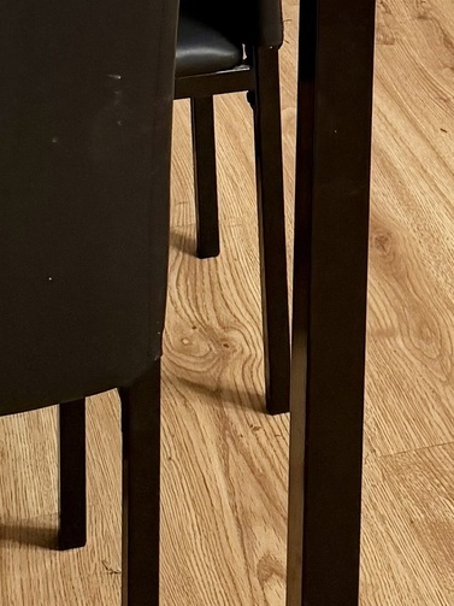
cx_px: 444
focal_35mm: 110
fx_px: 1924
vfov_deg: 15.1
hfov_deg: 13.3
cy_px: -546
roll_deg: -1.1
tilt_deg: -6.6
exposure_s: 1/60
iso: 200
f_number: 1.78
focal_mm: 6.76
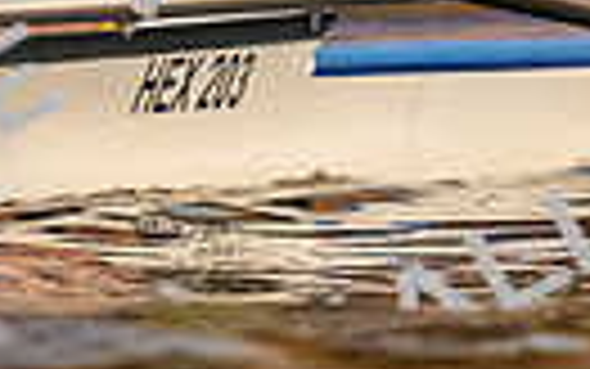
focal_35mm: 4050
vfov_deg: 0.3
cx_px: -108
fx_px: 65150
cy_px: -459
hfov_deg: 0.5
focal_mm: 600
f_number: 4
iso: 3200
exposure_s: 1/2500
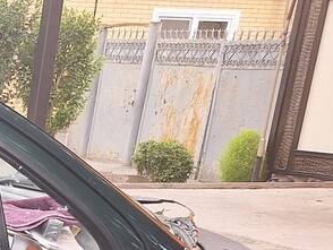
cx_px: -359
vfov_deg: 13.6
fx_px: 963
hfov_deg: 15.3
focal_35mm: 100
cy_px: 414
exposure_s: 1/100
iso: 50
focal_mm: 5.54
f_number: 1.8
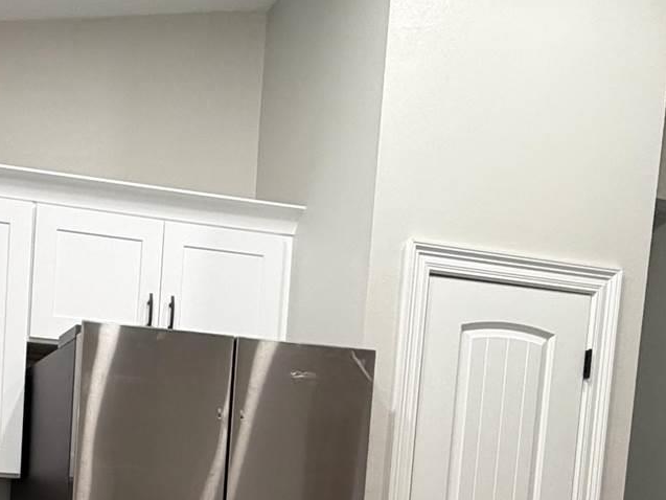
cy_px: 585
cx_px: 23
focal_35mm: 45
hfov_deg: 38.1
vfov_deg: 28.4
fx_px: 866
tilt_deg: -3.3
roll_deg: -2.5
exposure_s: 1/60
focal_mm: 2.22
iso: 200
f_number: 2.2
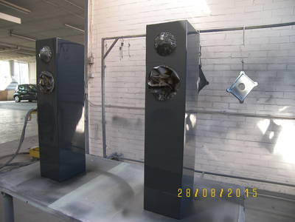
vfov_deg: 56.8
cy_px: 111
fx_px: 205
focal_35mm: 24
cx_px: 148
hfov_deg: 71.6
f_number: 2.8
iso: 80
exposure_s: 1/30
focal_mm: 5
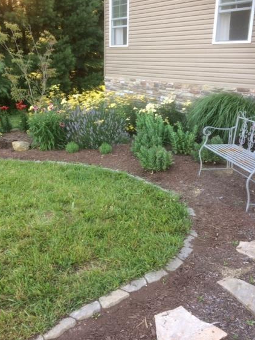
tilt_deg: -15.9
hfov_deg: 43.0
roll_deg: +0.0
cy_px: 151
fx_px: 324
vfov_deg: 55.2
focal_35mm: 33
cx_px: 127
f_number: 2.2
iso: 64
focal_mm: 4.15
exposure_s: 1/120
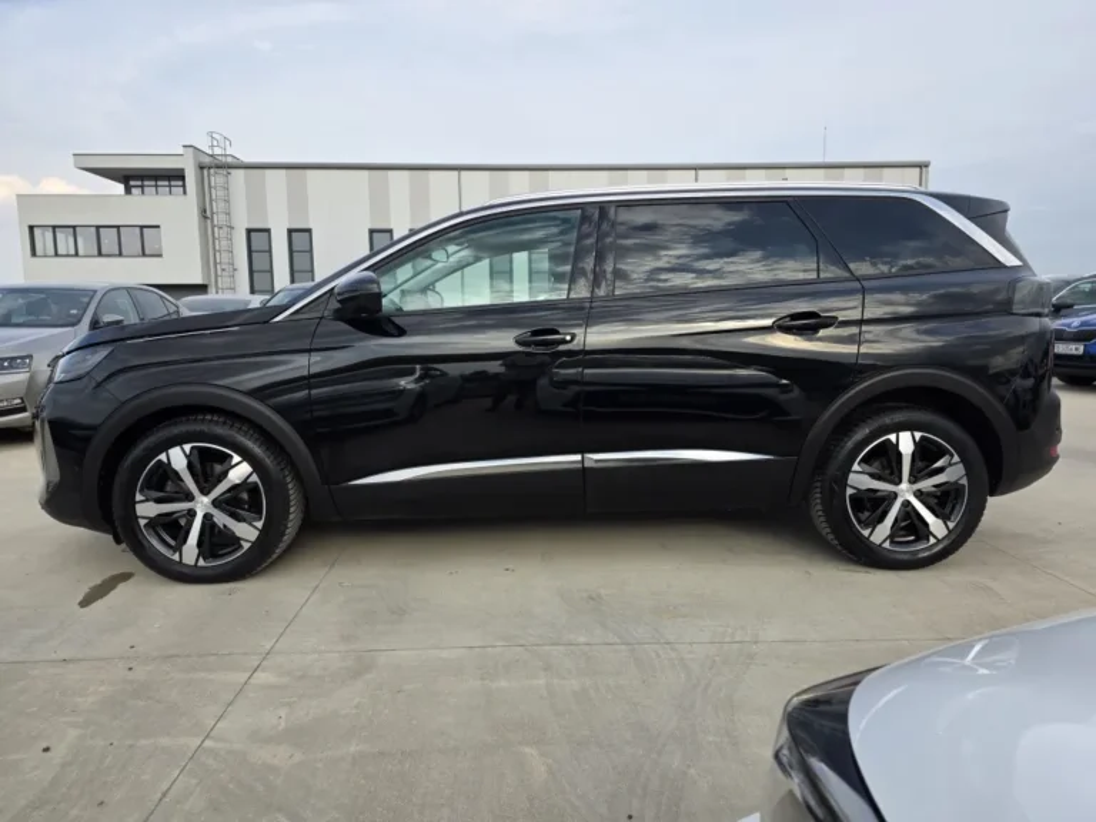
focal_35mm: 23
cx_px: 548
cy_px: 411
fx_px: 728
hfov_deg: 73.9
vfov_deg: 58.9
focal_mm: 6.25
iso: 80
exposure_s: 1/2828
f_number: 1.7
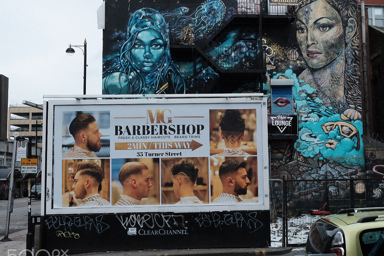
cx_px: 250
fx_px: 512
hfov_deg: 40.7
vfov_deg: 28.1
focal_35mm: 48
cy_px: 125
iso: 800
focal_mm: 23
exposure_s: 1/750
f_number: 5.6
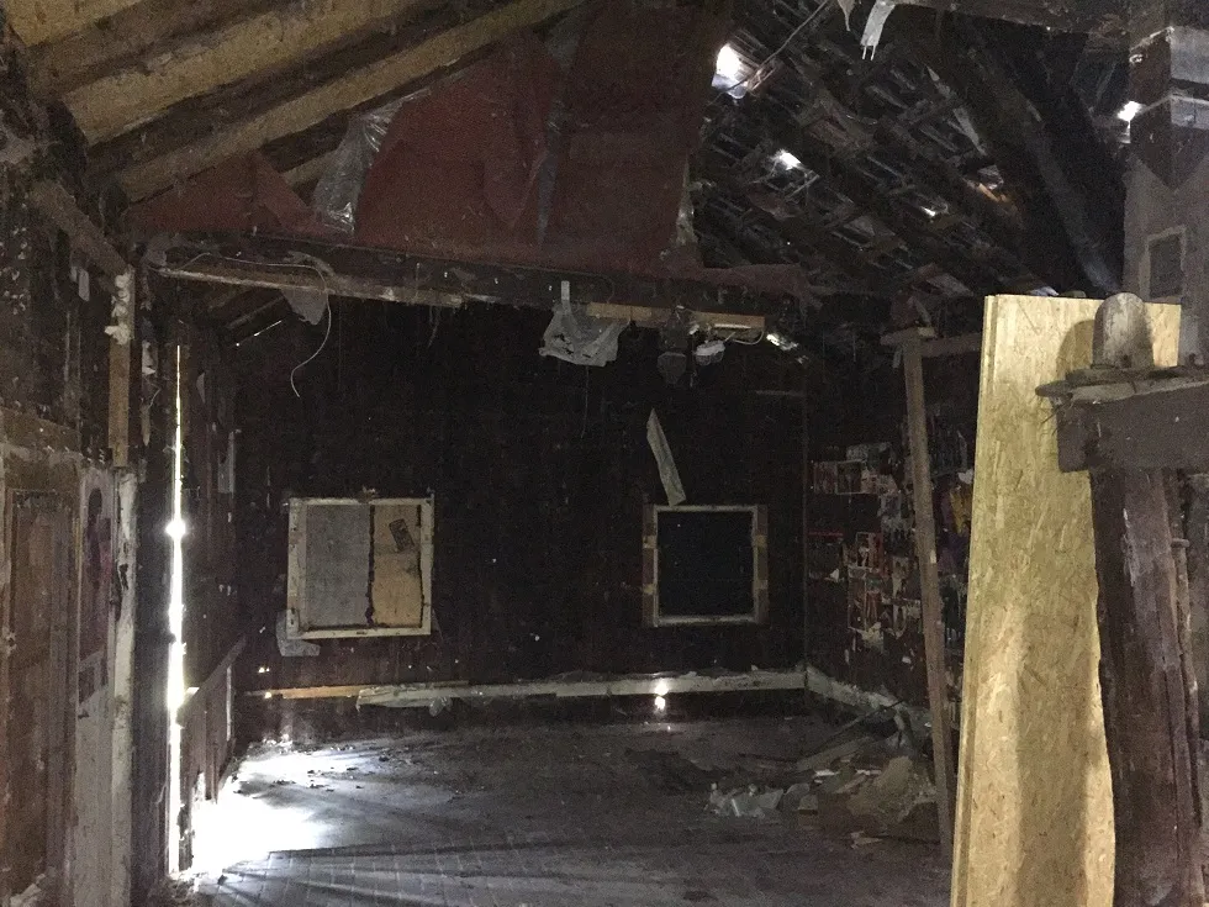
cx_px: 604
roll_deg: -1.5
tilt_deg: +4.0
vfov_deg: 48.2
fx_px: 1013
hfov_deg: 61.7
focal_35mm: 29
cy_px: 454
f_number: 2.2
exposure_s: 1/17
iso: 1000
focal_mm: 4.15
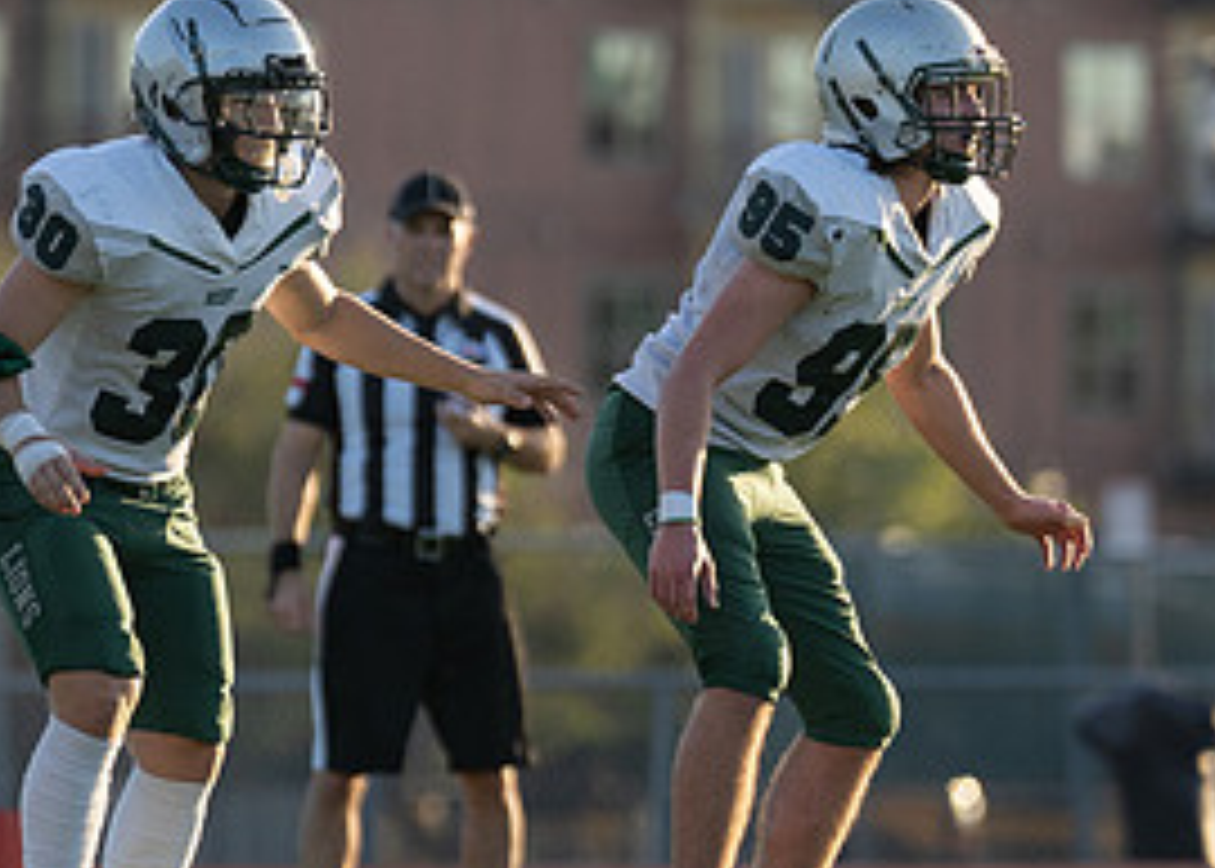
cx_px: 345
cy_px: 279
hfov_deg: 2.7
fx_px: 25680
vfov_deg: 1.9
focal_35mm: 744
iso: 250
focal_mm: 200
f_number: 3.2
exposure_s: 1/1600
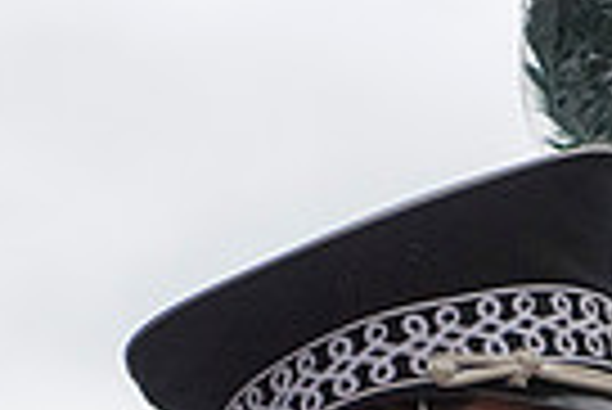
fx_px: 5088
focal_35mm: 299
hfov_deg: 6.8
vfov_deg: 4.5
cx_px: 770
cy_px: 786
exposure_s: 1/2000
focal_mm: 70
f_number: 3.5
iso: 1600
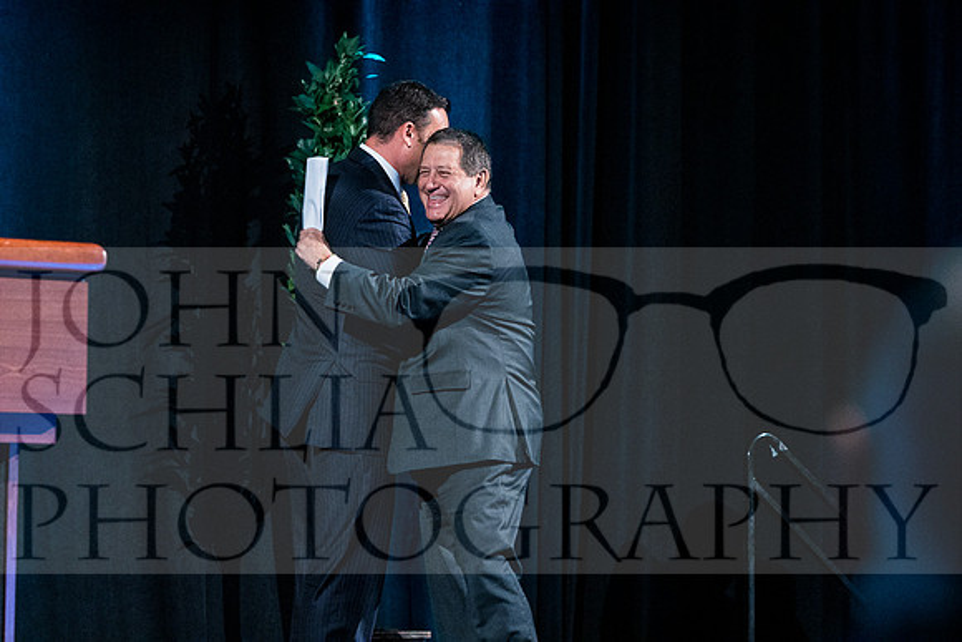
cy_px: 321
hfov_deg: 15.8
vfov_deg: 10.6
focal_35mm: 130
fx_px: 3475
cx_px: 481
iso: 6400
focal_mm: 87
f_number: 3.5
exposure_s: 1/200
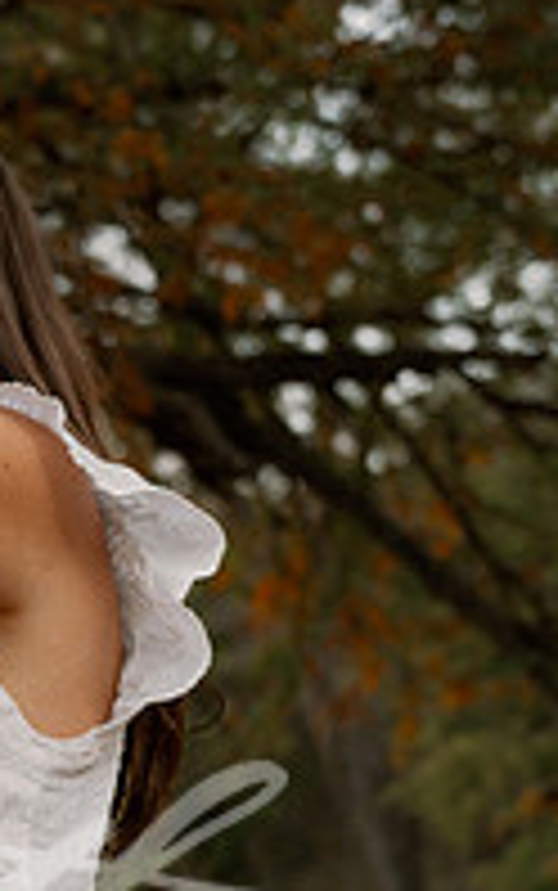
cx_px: 27
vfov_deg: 21.4
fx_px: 2357
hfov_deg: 13.4
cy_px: 506
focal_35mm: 97
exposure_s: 1/125
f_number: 2.8
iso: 200
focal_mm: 32.5
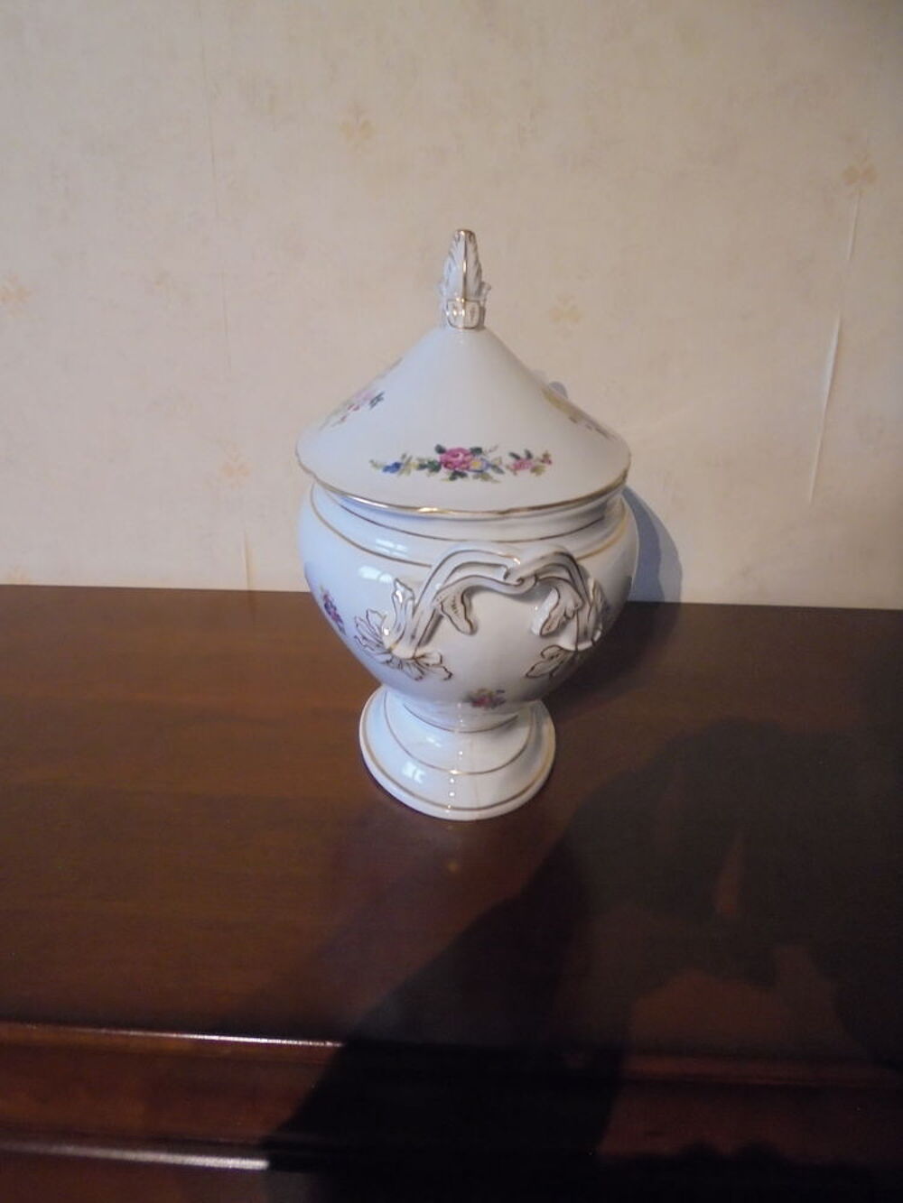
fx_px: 904
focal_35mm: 26
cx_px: 452
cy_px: 602
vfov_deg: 67.3
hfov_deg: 53.1
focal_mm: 4.6
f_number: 3.5
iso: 400
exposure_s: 1/20
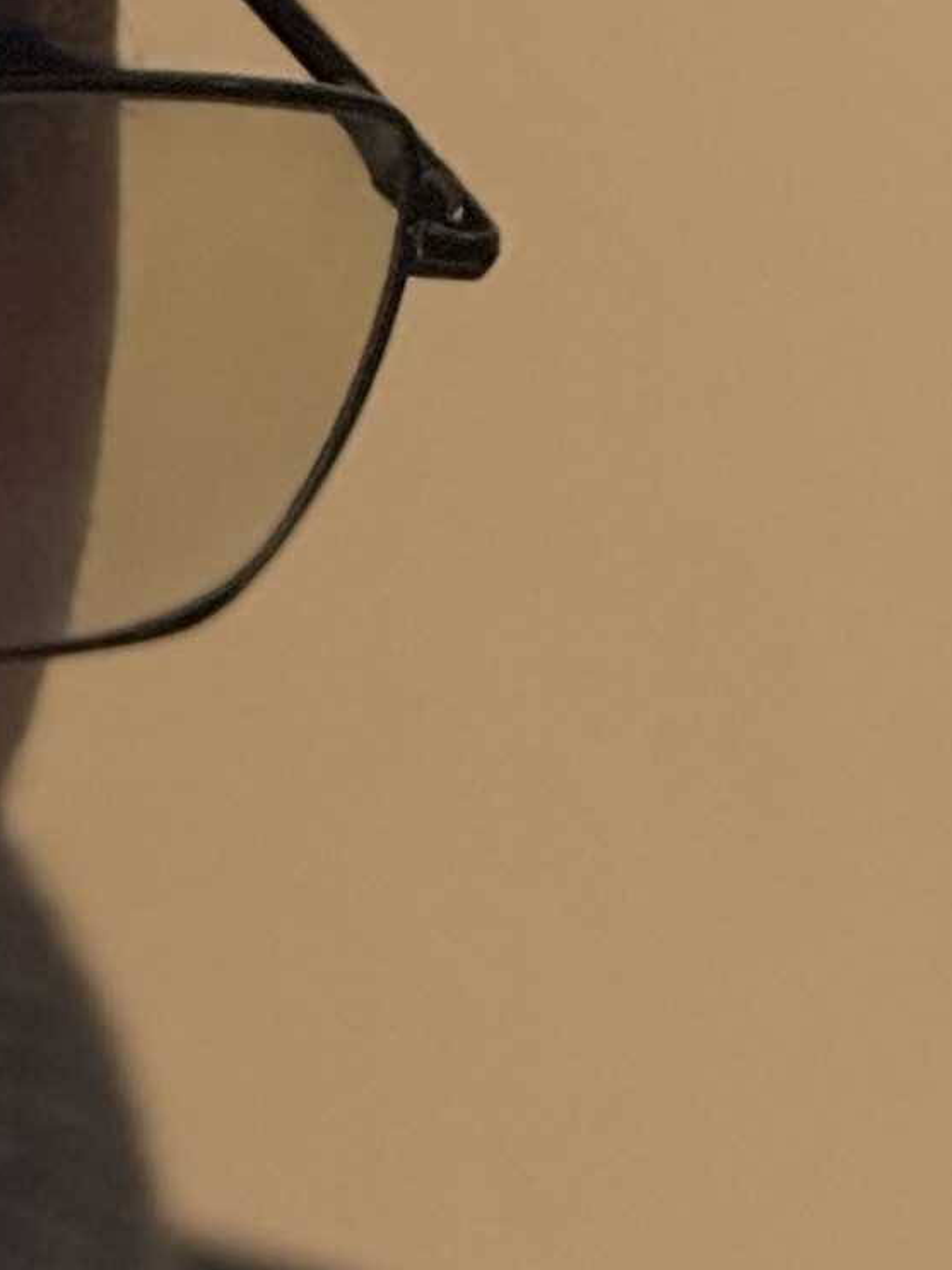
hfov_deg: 2.3
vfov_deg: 3.0
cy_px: 41
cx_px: -827
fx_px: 23878
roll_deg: +0.3
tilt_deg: +7.9
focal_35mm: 651
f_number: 2.8
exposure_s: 1/90
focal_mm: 15.66
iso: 250
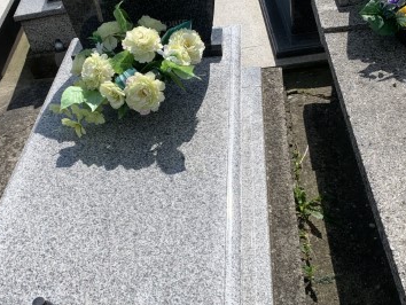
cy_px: 164
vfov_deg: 30.9
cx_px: 189
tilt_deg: -39.0
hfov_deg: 40.4
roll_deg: +10.2
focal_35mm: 47
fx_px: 552
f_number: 1.8
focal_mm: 4.25
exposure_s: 1/3289
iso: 25
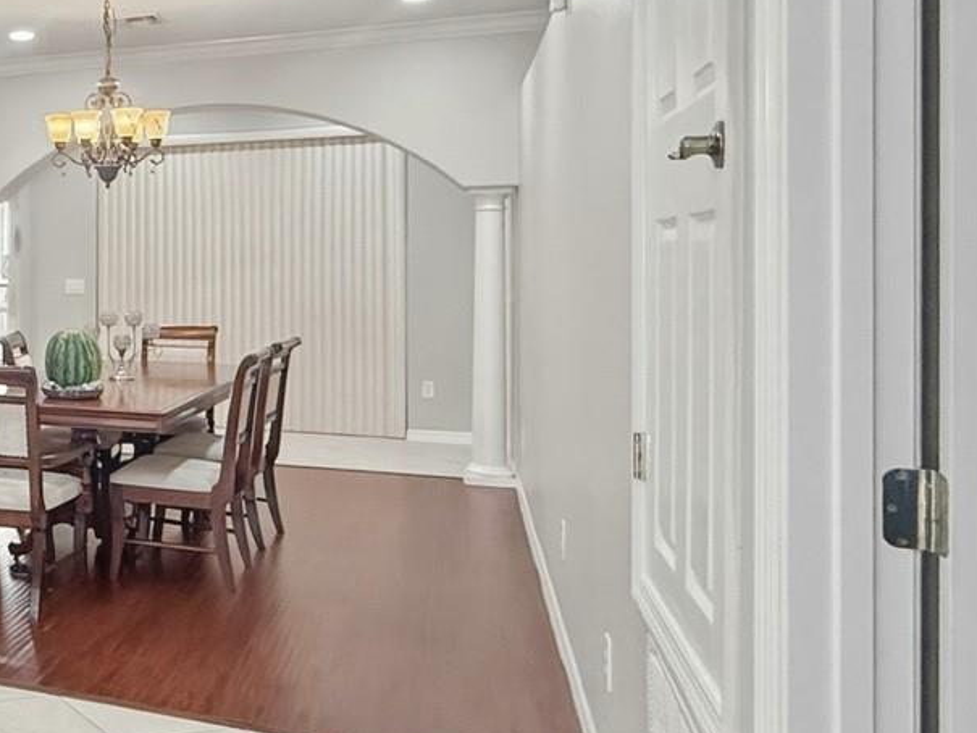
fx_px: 1044
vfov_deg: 38.7
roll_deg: -0.9
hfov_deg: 40.1
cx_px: -110
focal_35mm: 37
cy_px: 354
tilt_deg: -4.6
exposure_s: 1/120
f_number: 2.2
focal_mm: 2.2
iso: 320
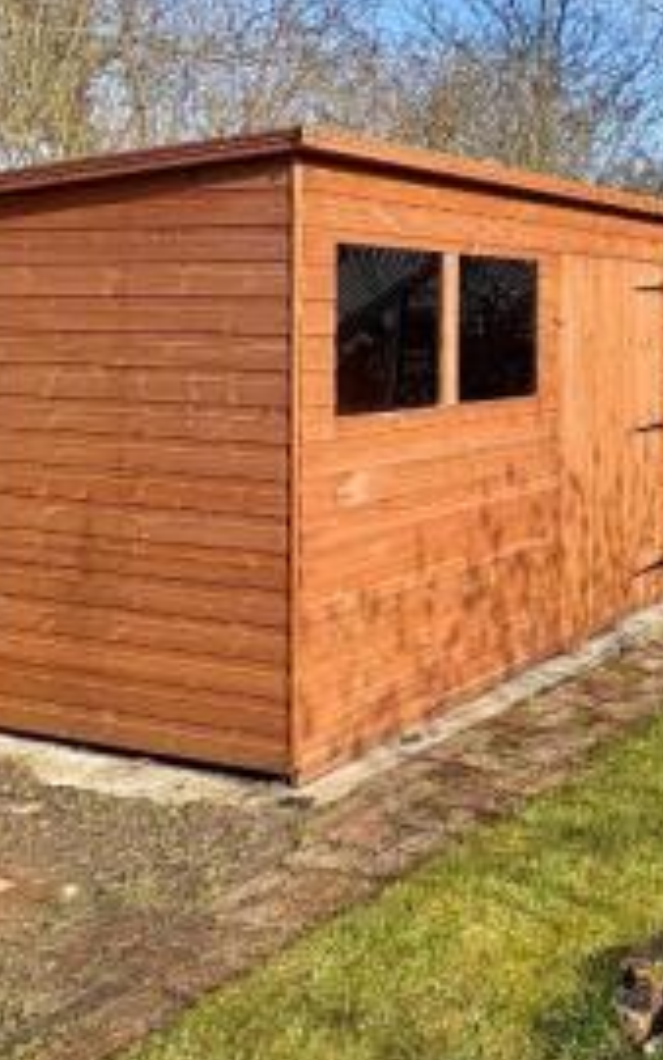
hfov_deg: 27.8
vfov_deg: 57.7
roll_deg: -0.8
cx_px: 979
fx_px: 924
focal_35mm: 32
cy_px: 316
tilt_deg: -0.6
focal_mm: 2.22
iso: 40
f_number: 2.2
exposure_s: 1/1160
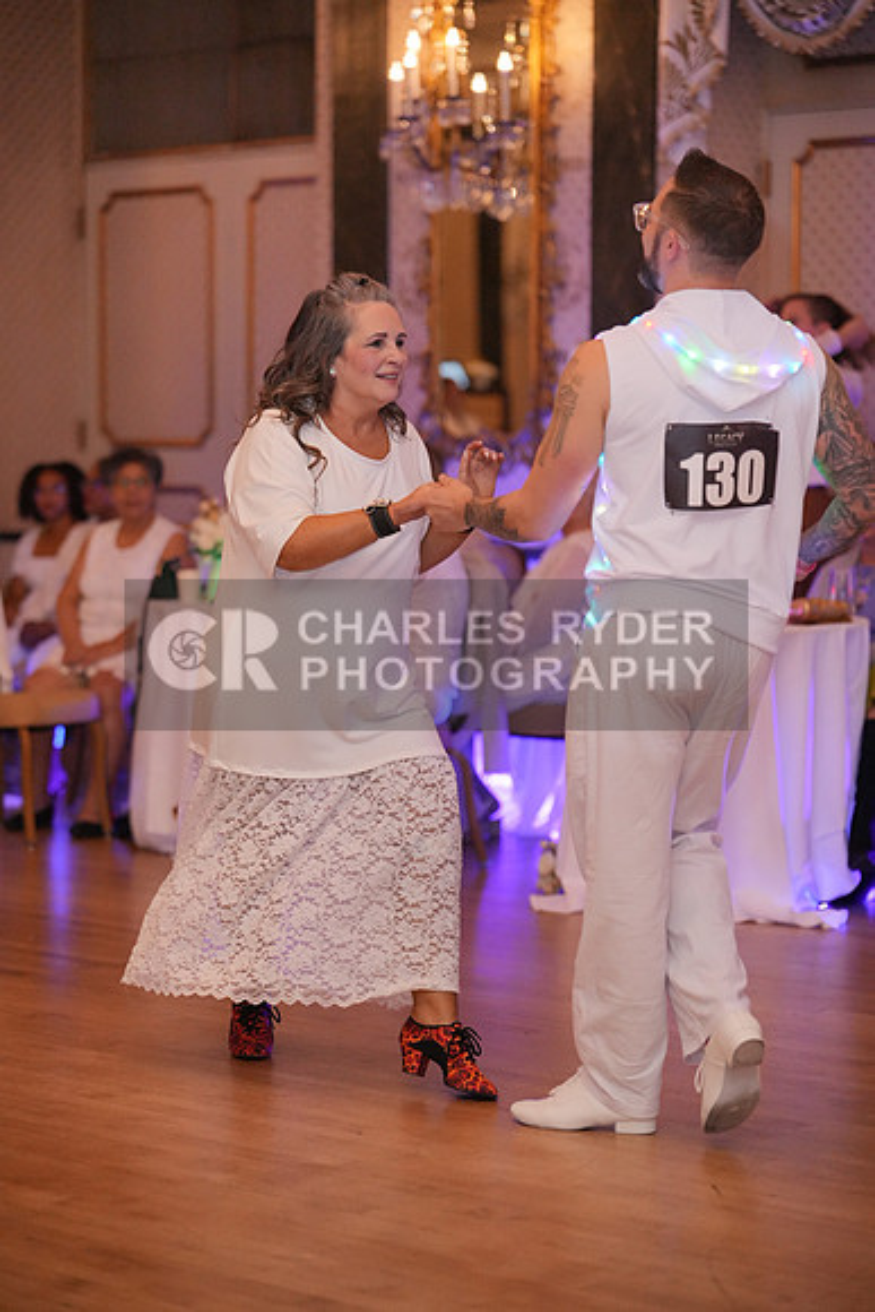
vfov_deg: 24.2
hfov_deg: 16.3
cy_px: 656
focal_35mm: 84
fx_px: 3060
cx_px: 438
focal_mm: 84
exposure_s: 1/250
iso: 5000
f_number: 2
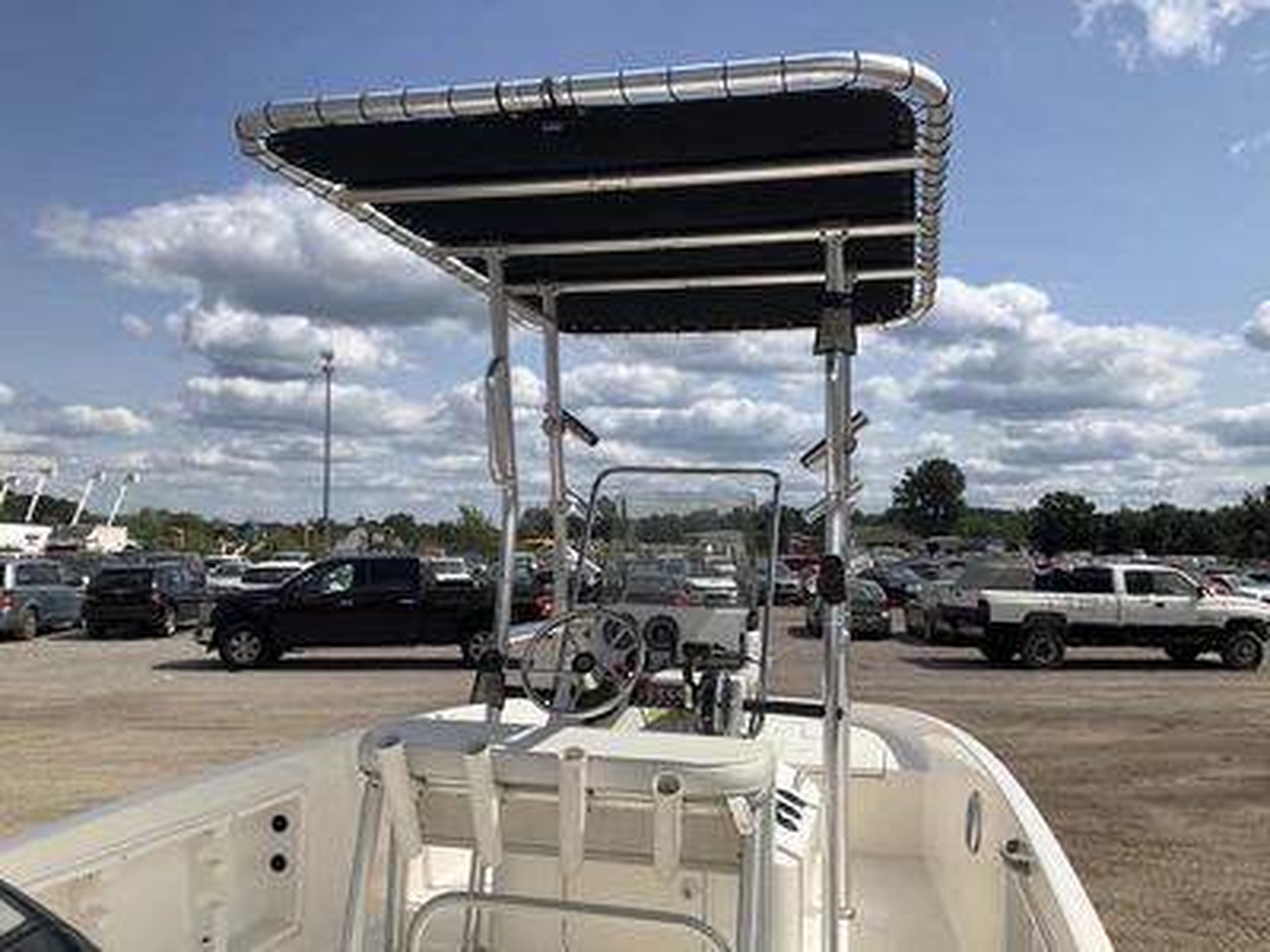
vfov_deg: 48.2
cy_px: 476
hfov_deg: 61.7
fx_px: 1064
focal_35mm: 29
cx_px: 635
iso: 25
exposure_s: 1/4065
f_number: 1.8
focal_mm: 3
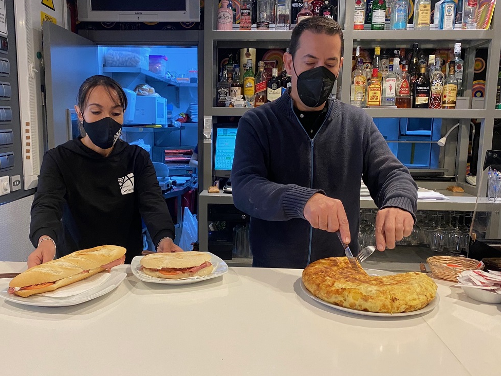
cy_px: 185
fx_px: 463
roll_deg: -1.5
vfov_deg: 44.2
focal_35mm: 32
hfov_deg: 56.7
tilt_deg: -6.9
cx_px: 225
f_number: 1.8
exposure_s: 1/50
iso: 160
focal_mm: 4.25
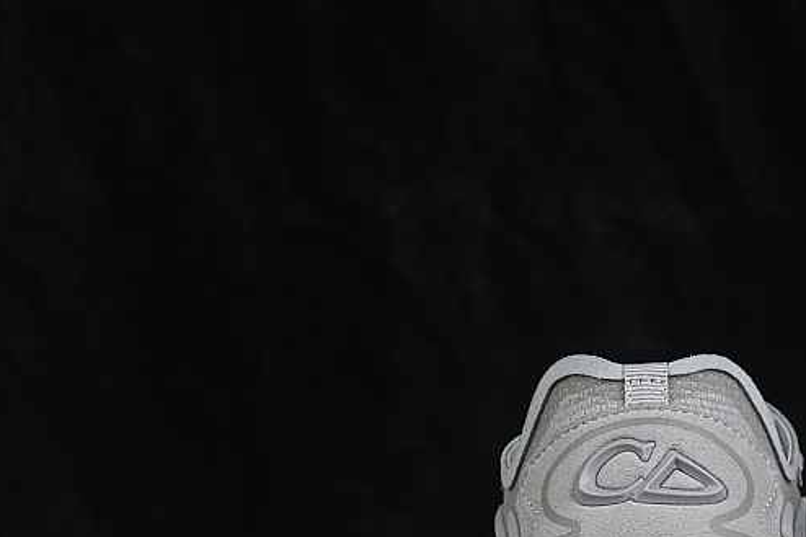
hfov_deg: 12.3
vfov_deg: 8.3
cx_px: 863
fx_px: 3670
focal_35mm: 164
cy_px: 467
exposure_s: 1/80
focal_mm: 50
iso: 160
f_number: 8
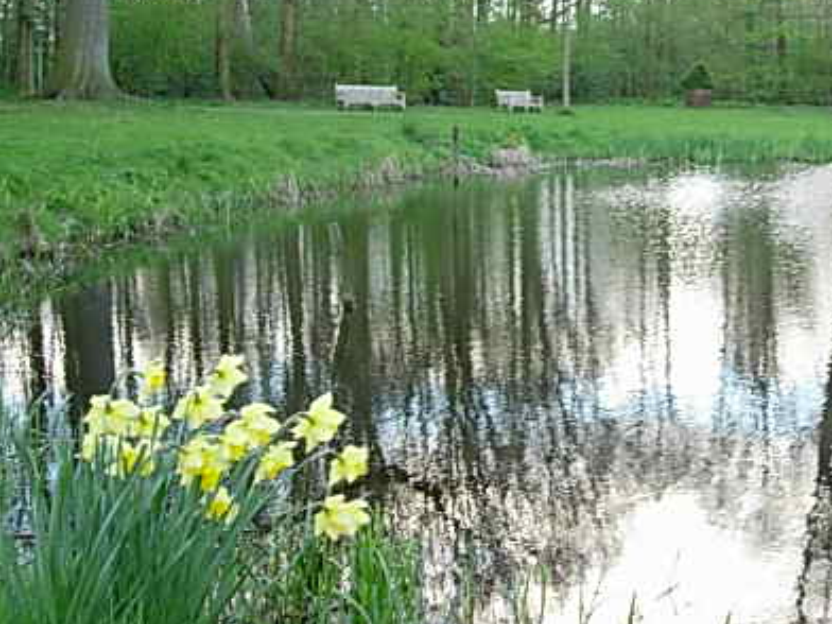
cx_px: 609
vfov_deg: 23.7
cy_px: 310
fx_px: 1490
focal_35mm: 62
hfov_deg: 30.7
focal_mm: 7.8
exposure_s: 1/69.7
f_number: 2.8
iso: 79
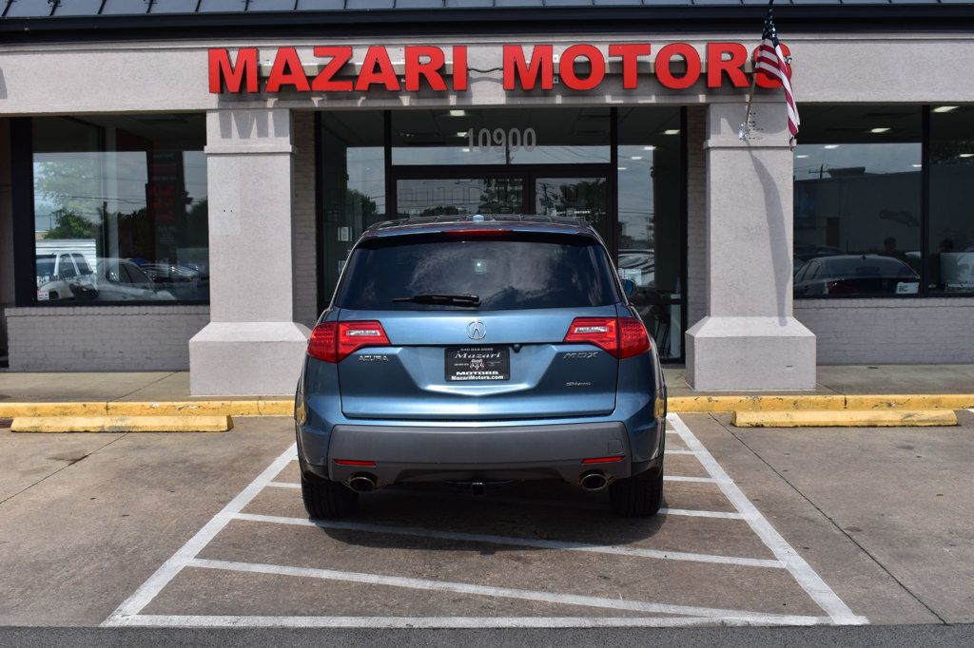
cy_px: 324
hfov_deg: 46.4
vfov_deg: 31.9
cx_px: 487
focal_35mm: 42
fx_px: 1136
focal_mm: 28
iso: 280
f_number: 11
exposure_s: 1/500
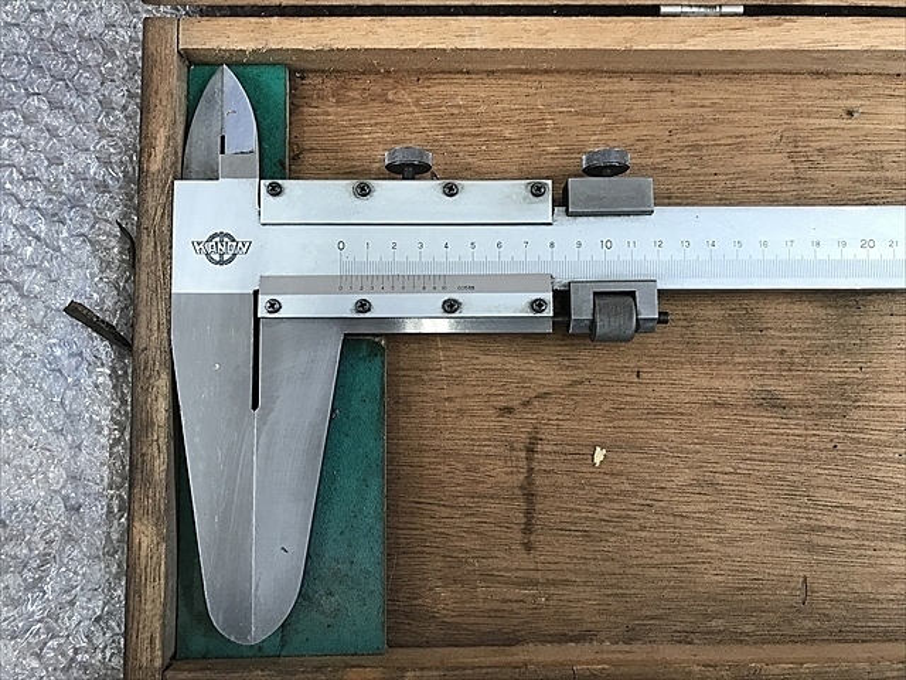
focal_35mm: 28
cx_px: 453
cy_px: 340
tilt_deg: -85.2
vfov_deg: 49.7
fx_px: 733
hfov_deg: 63.4
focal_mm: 3.99
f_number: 1.8
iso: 25
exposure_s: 1/30
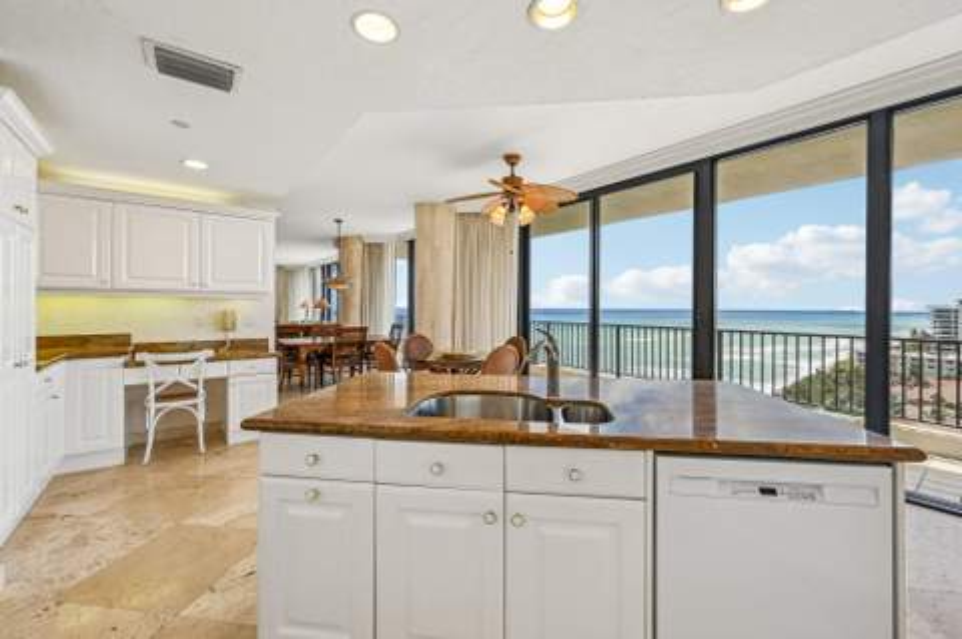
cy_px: 320
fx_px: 374
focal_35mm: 14
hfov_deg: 104.3
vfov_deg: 81.1
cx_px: 481
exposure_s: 1/1600
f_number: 8
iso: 2500
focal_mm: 14
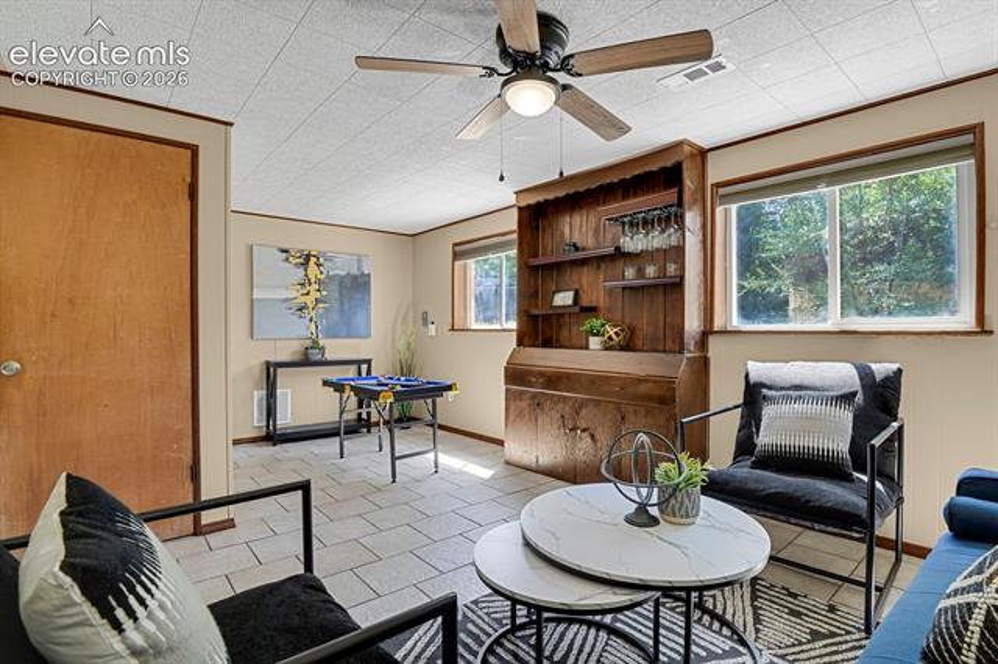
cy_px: 332
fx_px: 471
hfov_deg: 93.3
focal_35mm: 17
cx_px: 499
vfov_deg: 70.4
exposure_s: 2
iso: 250
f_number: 8
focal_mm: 17
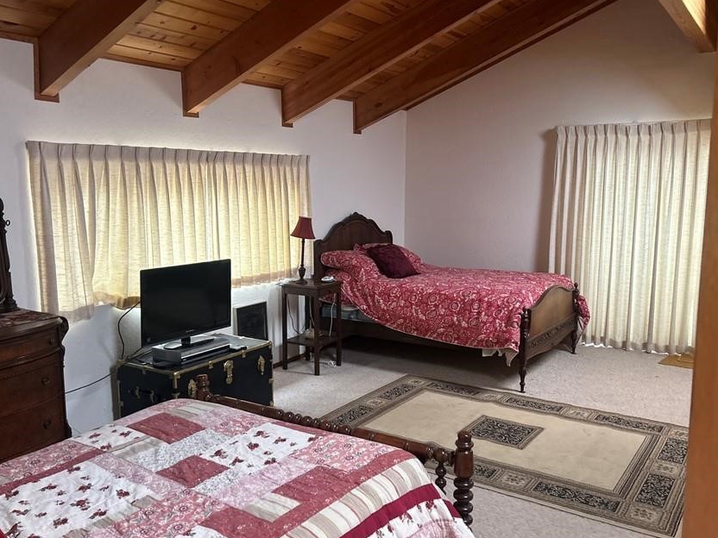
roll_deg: -0.5
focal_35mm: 32
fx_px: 664
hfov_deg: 56.8
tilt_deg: -7.3
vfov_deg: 44.2
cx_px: 337
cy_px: 278
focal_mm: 5.7
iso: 250
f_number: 1.5
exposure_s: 1/60
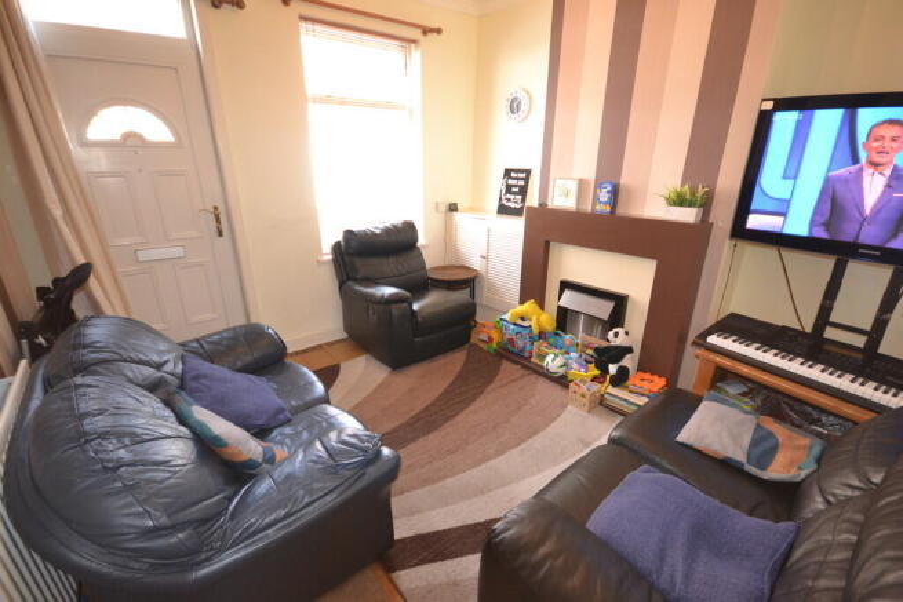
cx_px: 452
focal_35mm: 15
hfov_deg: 100.4
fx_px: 376
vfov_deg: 77.4
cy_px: 301
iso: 1100
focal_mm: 10
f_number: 4
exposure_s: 1/60
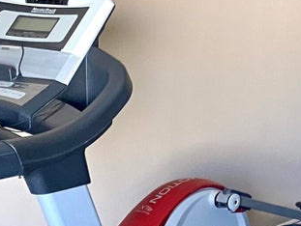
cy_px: 40
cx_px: 461
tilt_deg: -5.2
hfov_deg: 15.8
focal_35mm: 114
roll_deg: -2.2
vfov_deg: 12.9
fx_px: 992
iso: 125
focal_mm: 4.25
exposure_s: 1/94
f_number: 1.8
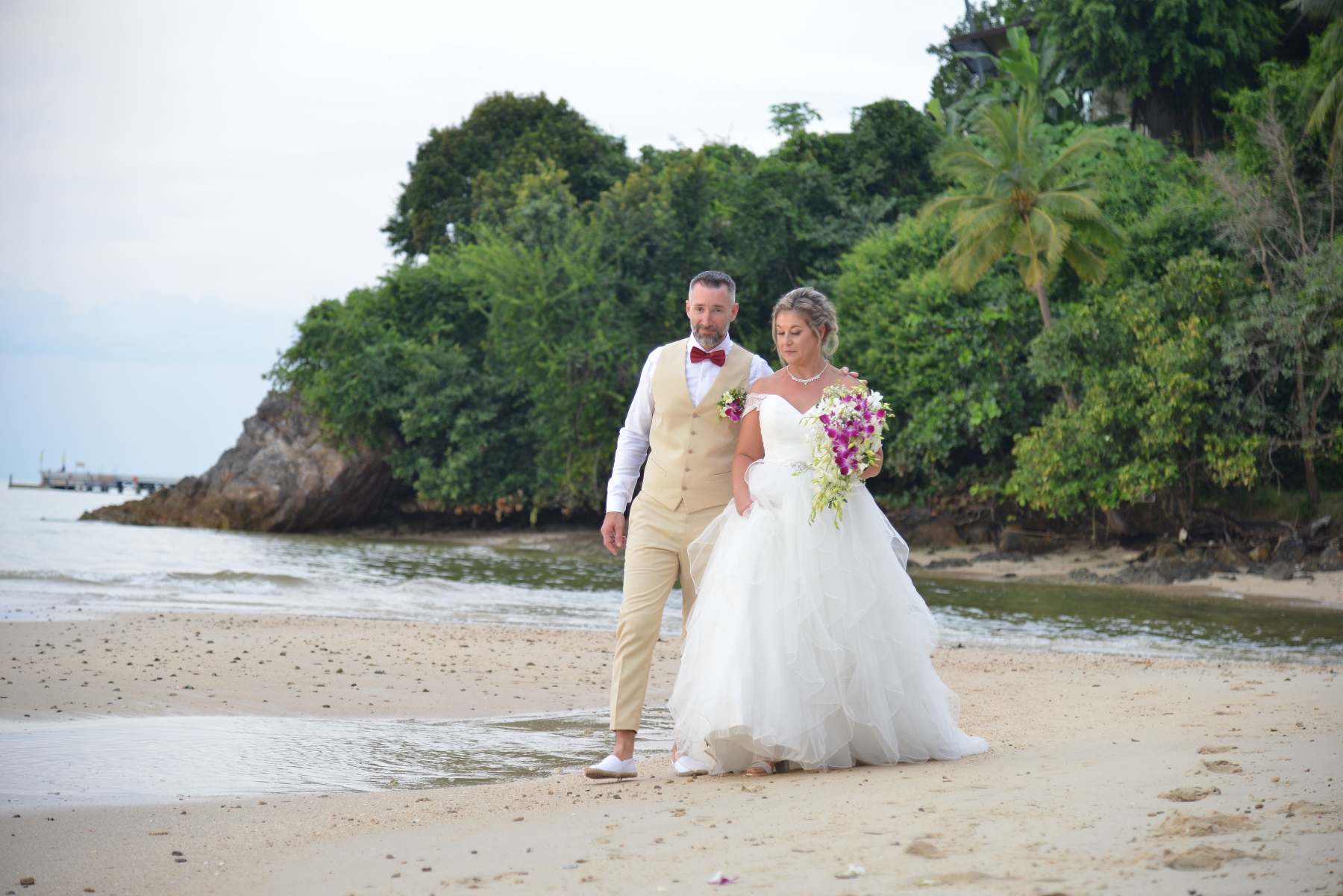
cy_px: 448
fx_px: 3171
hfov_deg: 23.9
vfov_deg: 16.1
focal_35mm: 85
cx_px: 672
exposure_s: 1/400
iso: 400
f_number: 4
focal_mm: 85
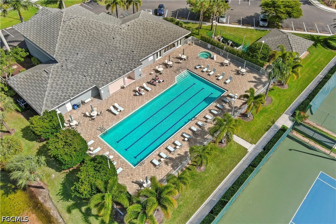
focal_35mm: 29
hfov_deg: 63.7
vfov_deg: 45.0
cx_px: 168
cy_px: 112
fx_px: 271
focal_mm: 10.57
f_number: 6.3
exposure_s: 1/300
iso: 100
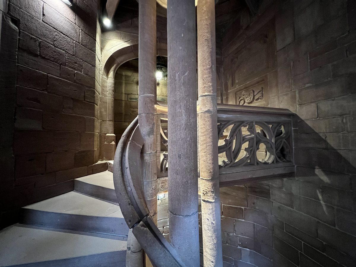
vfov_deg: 89.9
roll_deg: +0.7
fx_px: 134
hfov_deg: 106.2
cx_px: 178
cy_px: 134
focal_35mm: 13
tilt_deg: +2.1
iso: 800
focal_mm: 1.57
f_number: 1.8
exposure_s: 1/34
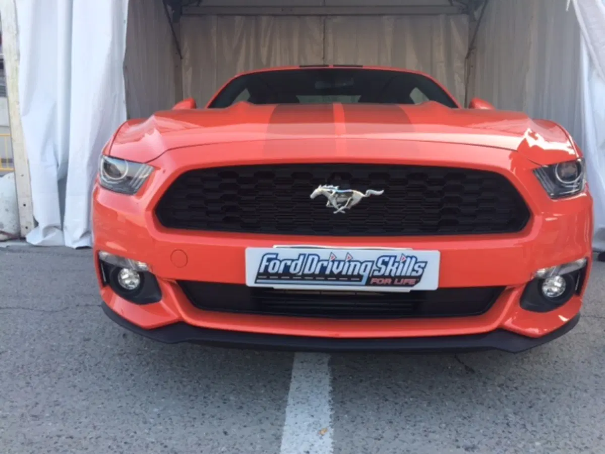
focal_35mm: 29
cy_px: 227
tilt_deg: -10.0
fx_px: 507
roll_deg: +0.1
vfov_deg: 48.2
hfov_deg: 61.7
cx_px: 302
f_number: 2.2
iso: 32
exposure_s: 1/222
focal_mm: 4.15
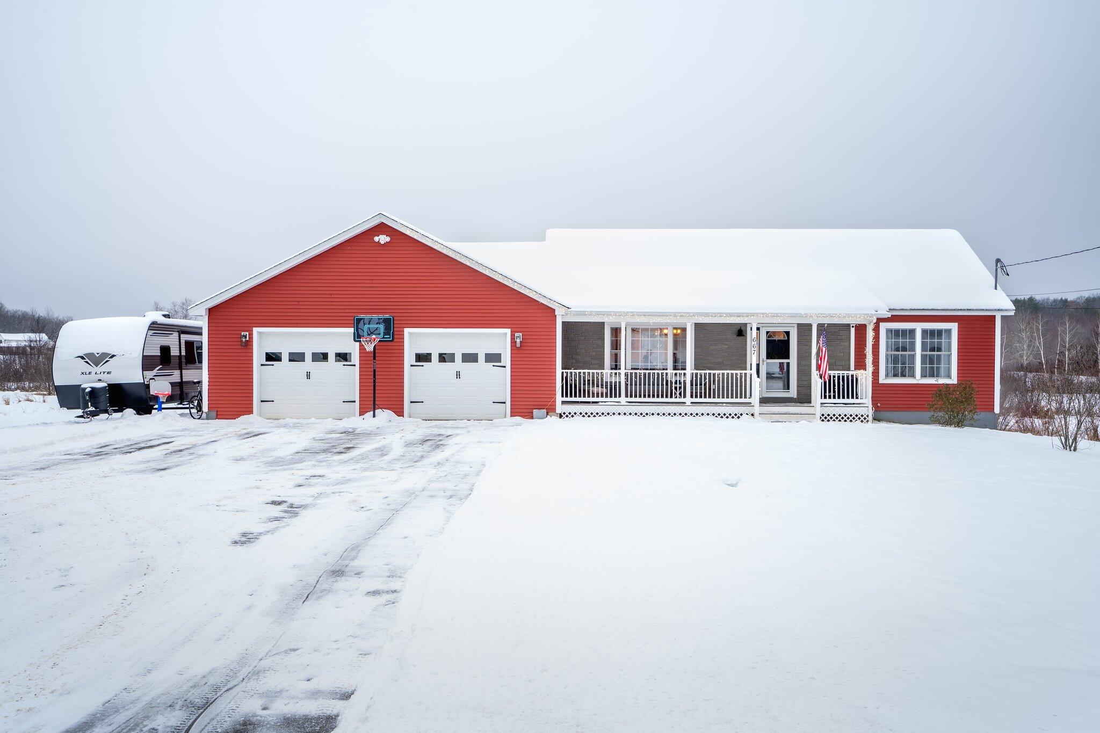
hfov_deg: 54.4
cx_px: 550
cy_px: 366
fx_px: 1069
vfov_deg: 37.8
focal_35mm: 35
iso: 50
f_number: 9
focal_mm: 35
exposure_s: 1/2.5
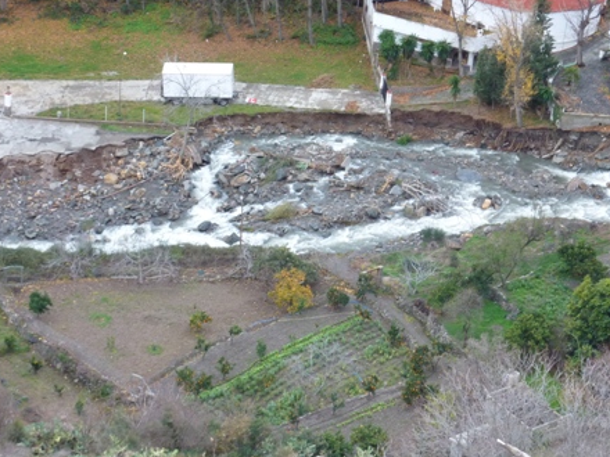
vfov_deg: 13.5
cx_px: 398
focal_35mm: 110
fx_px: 1938
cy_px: 210
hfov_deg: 17.8
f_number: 4.2
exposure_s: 1/40
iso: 200
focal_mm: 12.8
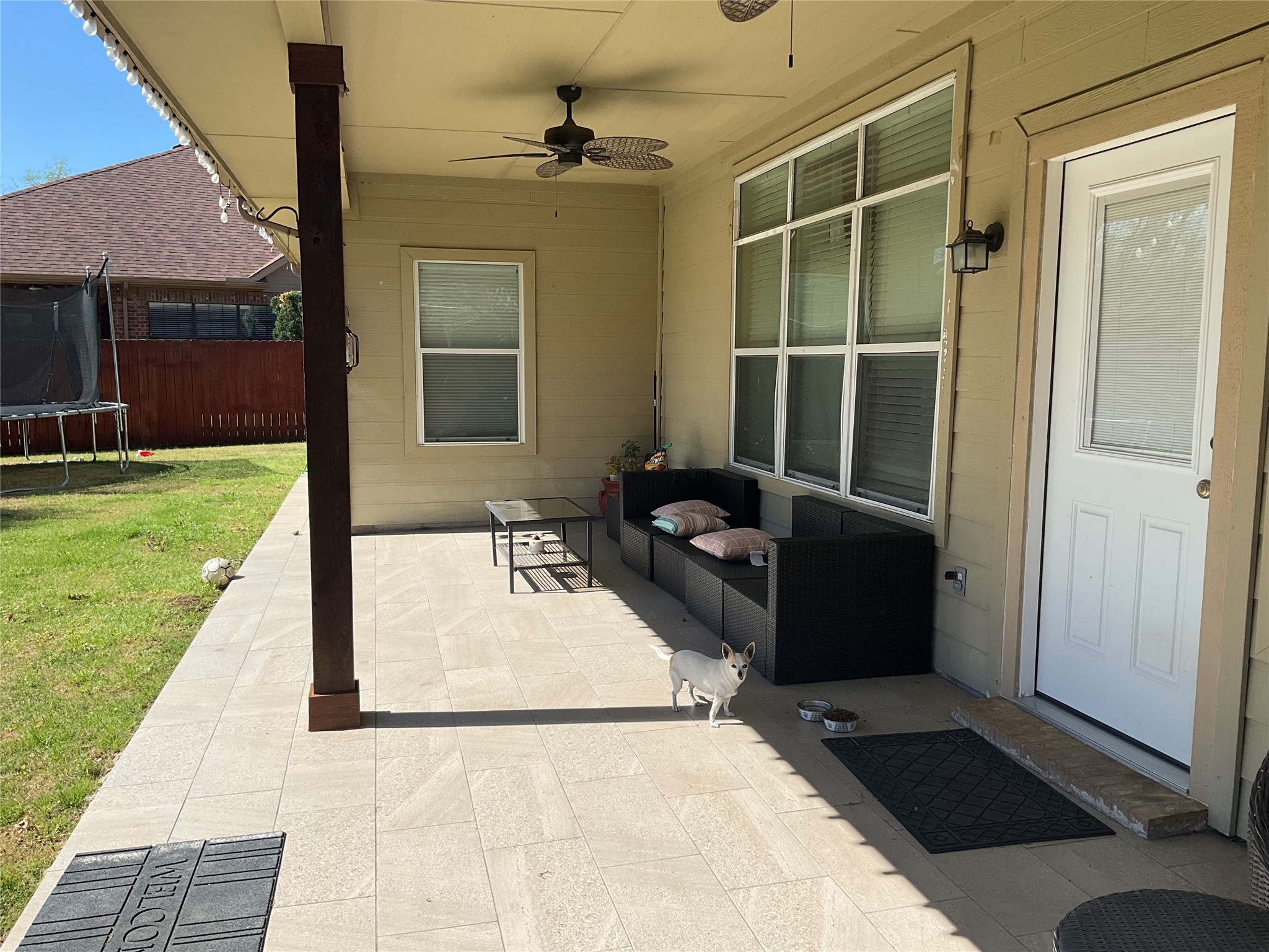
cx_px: 634
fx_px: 1063
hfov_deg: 61.7
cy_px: 476
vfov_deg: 48.2
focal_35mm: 29
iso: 25
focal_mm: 3
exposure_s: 1/1412
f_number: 1.8
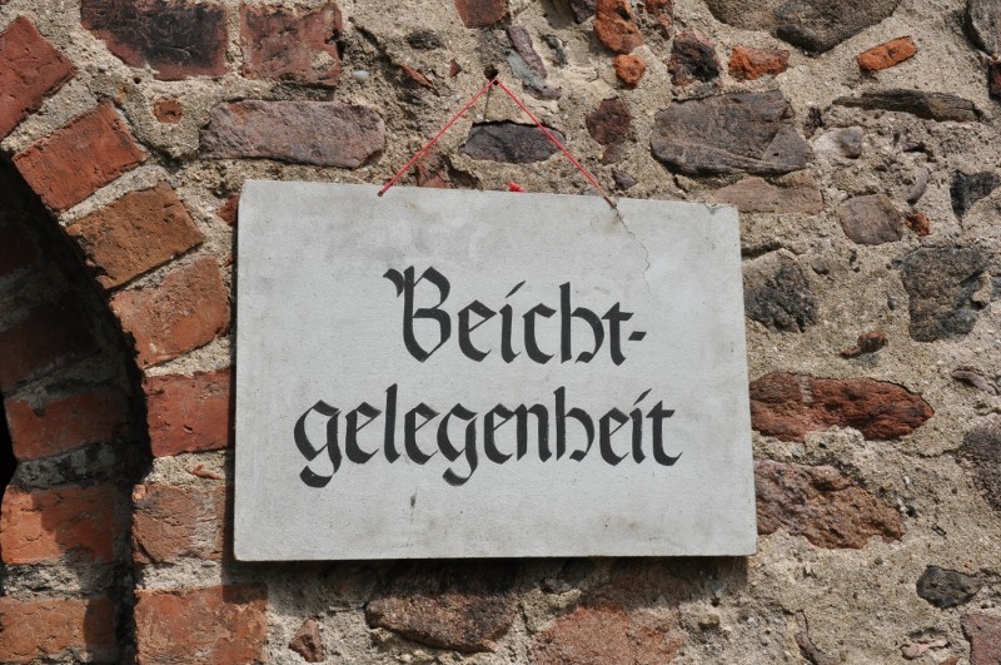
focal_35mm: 52
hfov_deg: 37.9
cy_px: 332
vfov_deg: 25.7
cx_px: 500
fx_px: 1458
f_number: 14
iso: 800
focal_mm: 35
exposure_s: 1/800
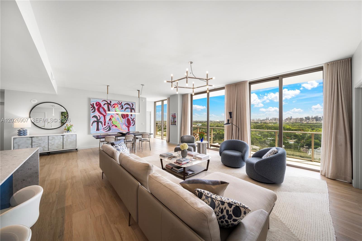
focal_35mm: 12
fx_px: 121
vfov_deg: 90.0
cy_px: 120
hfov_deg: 112.6
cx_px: 181
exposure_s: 1/5
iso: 200
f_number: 9
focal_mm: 12
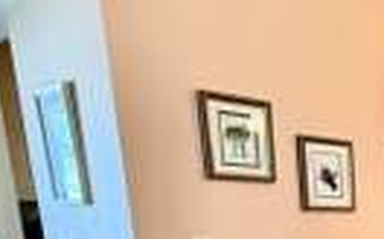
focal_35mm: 54
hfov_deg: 27.4
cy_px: 335
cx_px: 561
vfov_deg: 21.0
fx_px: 564
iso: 400
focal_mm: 2.22
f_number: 2.2
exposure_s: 1/60
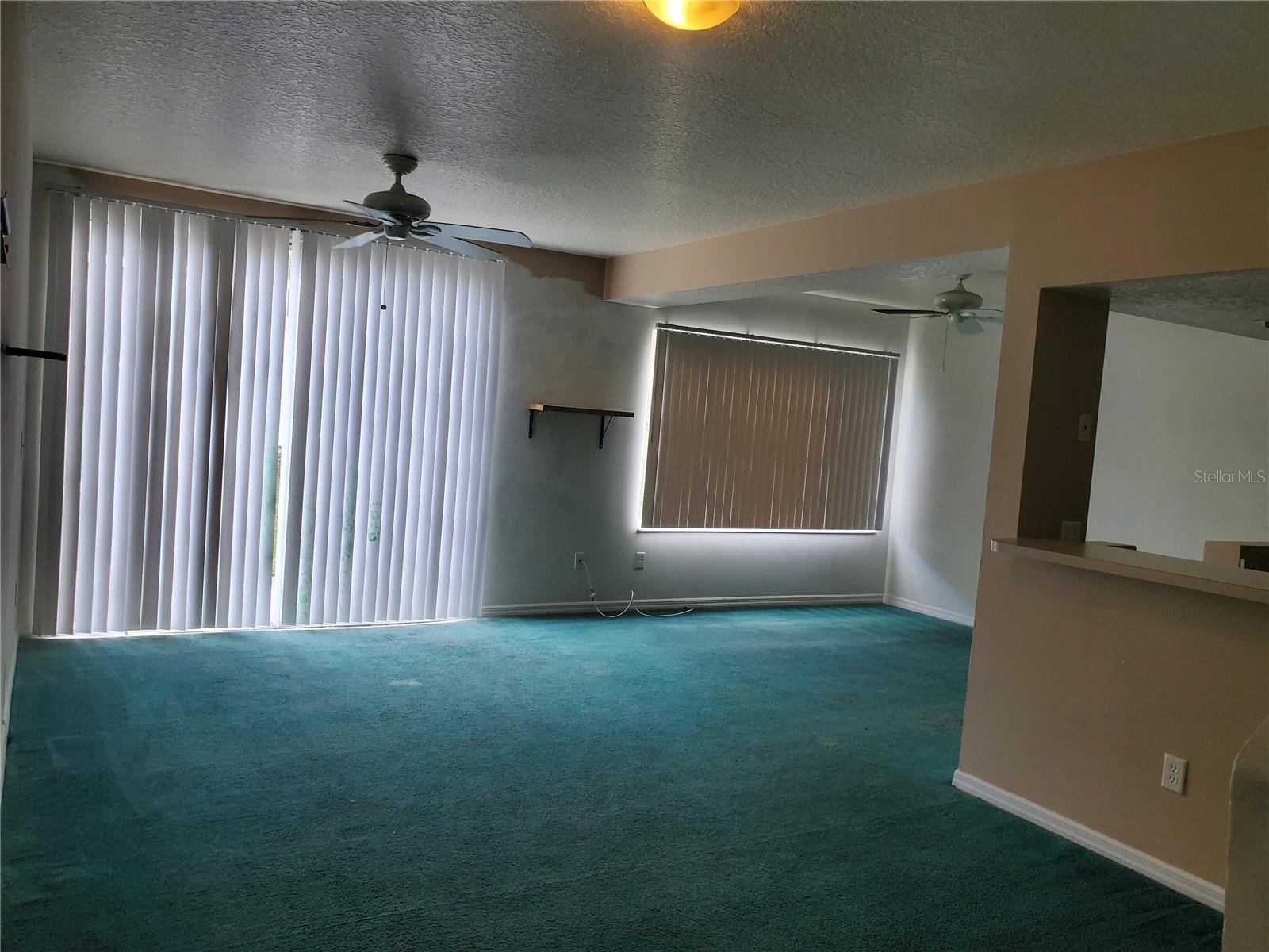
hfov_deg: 67.3
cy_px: 476
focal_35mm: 26
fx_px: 953
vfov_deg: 53.1
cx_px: 634
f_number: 2.4
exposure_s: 1/120
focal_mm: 4.3
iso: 64
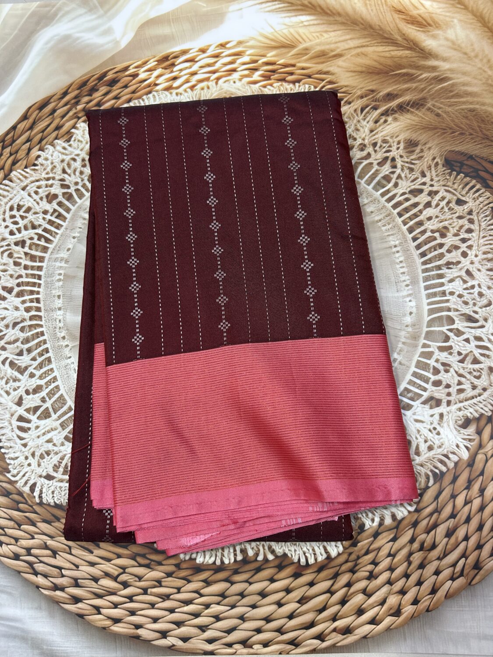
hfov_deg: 53.1
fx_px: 494
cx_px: 246
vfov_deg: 67.3
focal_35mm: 26
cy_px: 328
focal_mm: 5.7
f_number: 1.5
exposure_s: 1/100
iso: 125
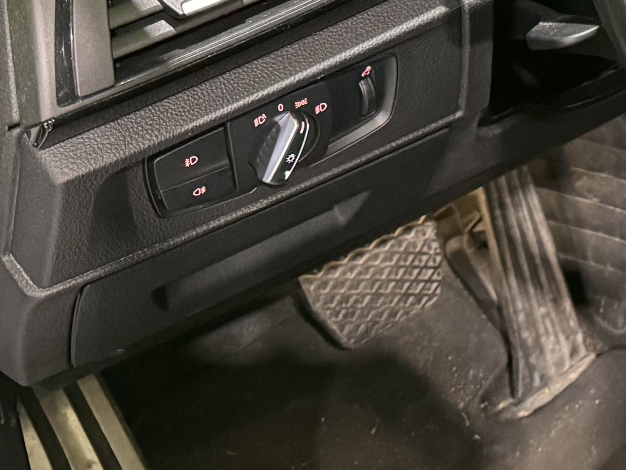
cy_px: -132
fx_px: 1682
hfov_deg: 18.0
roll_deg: +1.3
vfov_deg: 15.2
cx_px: 1031
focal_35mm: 93
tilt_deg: -25.0
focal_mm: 6.76
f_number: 1.78
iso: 800
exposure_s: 1/33
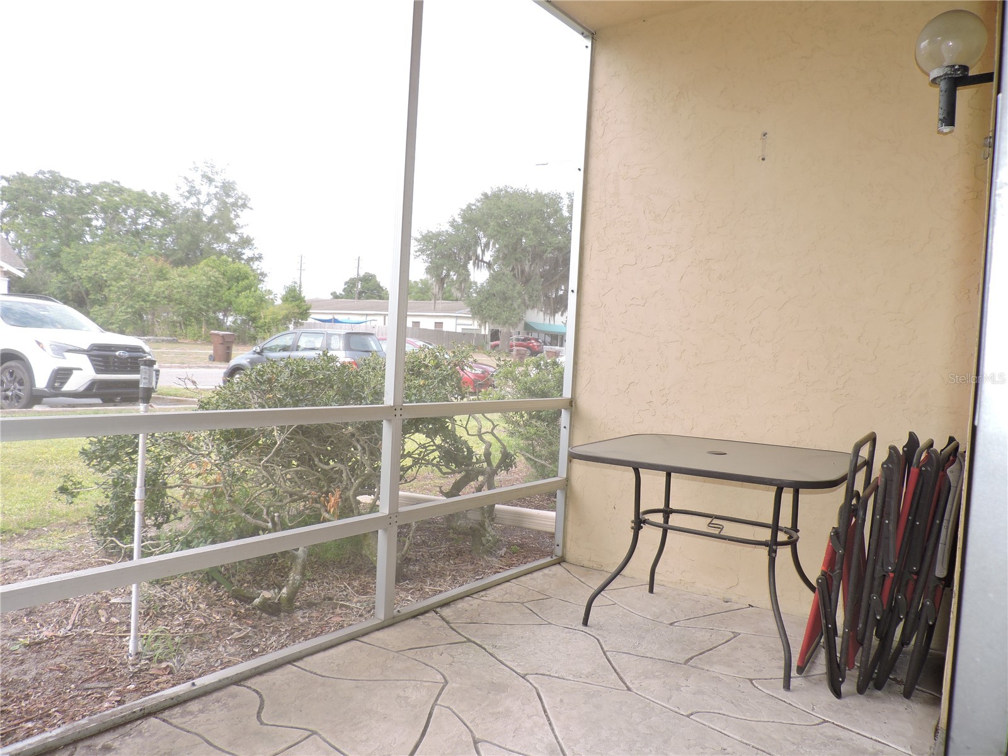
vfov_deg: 56.8
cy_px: 378
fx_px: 699
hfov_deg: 71.6
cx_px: 504
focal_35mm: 24
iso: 100
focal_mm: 4.3
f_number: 3
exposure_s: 1/200
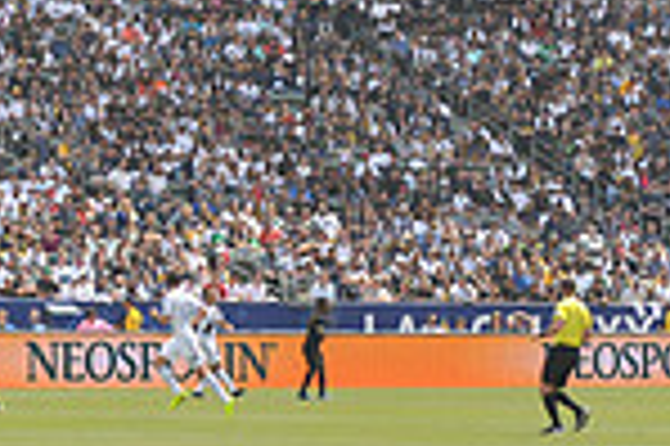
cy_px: -14
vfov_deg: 4.5
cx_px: -99
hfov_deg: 6.8
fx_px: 5633
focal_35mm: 303
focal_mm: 78
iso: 320
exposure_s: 1/2500
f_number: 3.5
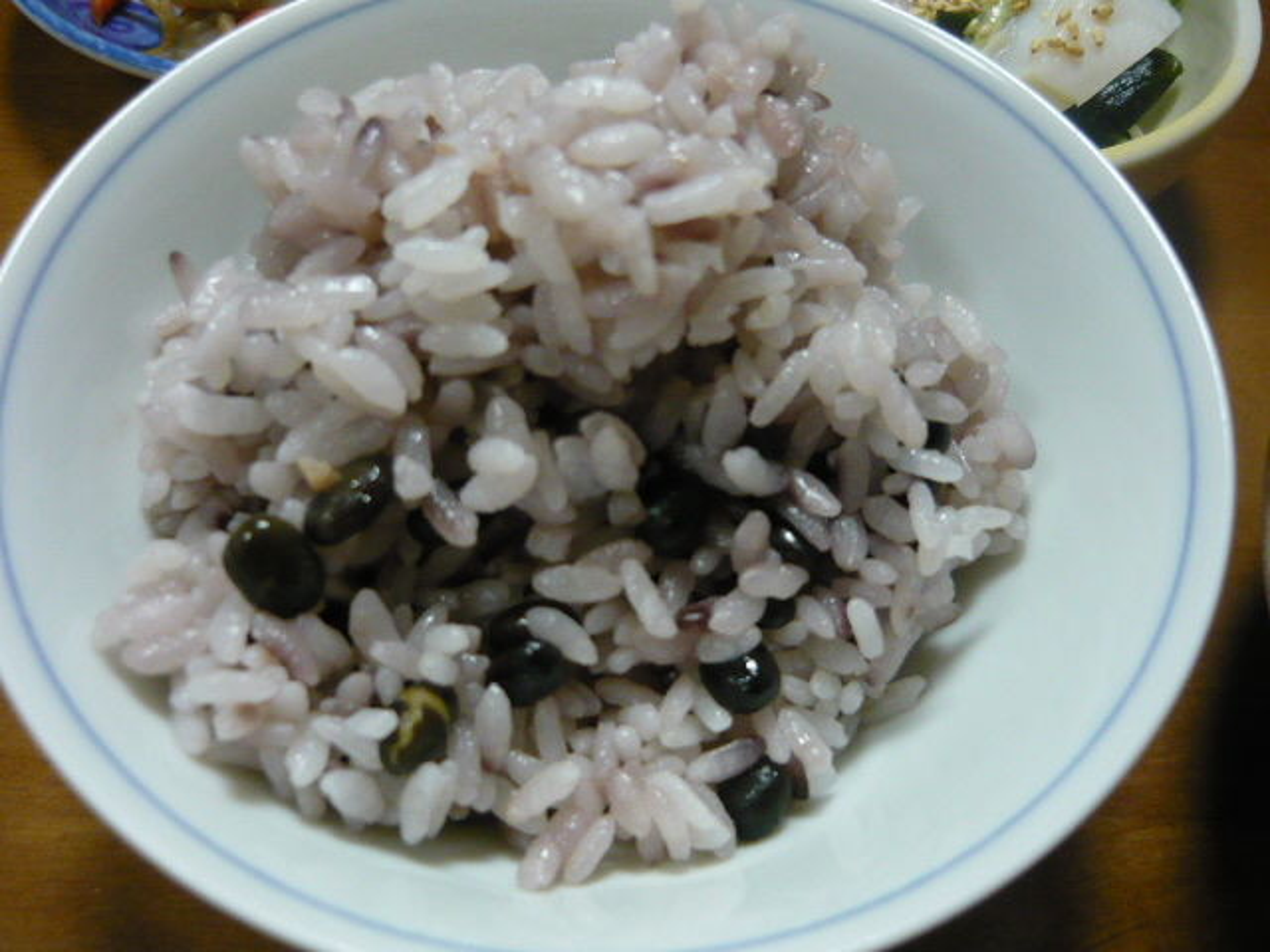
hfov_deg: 55.4
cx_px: 635
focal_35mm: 33
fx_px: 1211
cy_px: 476
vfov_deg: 42.9
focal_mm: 5.5
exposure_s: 1/15
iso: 400
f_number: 2.8
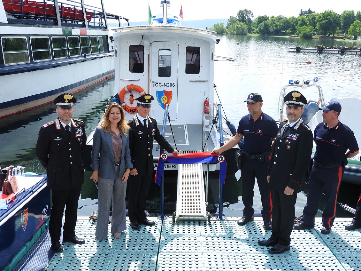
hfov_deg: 46.8
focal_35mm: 40
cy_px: 136
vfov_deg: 35.9
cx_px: 180
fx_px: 417
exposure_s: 1/500
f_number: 3.8
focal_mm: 7.2
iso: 100
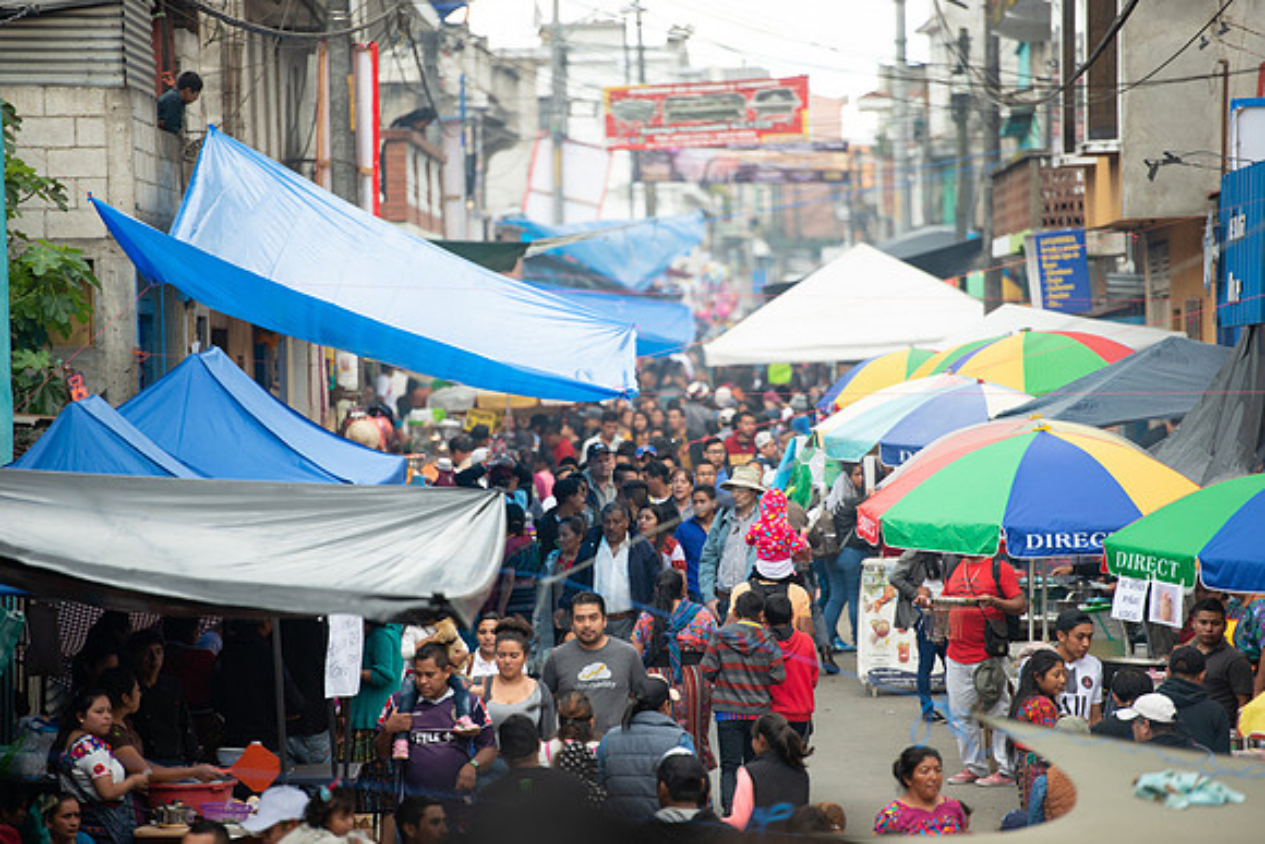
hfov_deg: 10.3
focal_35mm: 200
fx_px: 7029
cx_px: 632
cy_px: 422
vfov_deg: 6.9
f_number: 4
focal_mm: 200
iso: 200
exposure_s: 1/320
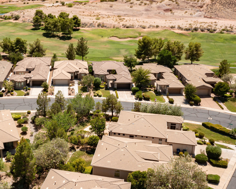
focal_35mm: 47
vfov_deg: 31.8
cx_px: 75
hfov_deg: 39.0
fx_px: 328
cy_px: 59
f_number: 5
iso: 100
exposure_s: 1/200
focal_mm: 10.26
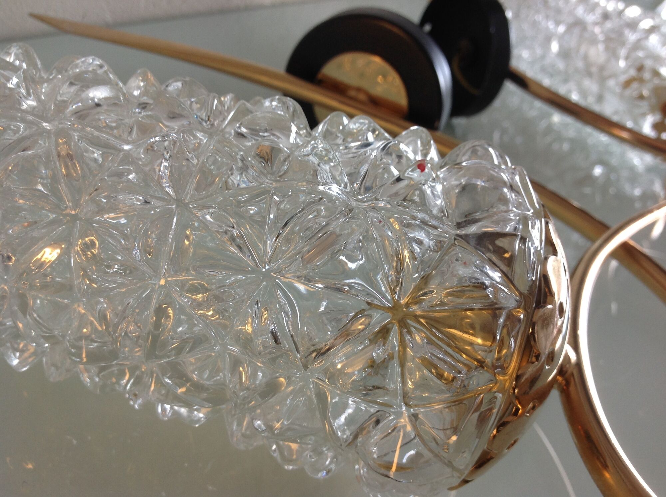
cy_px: 248
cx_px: 333
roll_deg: -20.2
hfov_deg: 52.7
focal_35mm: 35
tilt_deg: -35.3
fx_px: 672
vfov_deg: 40.6
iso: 50
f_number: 2.4
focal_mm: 4.28
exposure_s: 1/20
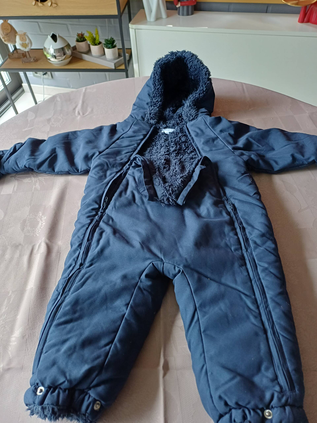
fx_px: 305
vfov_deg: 69.4
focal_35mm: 25
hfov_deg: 54.9
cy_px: 212
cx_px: 158
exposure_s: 1/50
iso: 250
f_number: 1.8
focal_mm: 4.65
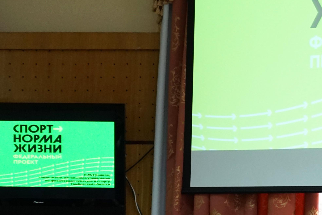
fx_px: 1780
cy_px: 156
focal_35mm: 199
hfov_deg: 10.0
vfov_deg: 6.9
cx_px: 476
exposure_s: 1/125
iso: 1600
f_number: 4
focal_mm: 65
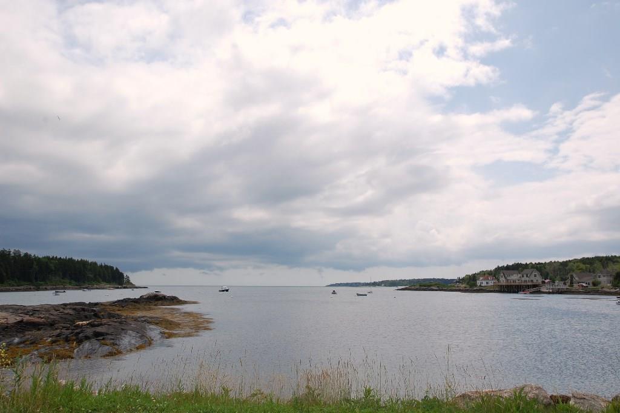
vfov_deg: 39.9
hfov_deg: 57.3
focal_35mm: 33
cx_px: 310
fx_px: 568
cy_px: 206
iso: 200
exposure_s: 1/500
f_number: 11
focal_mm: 22
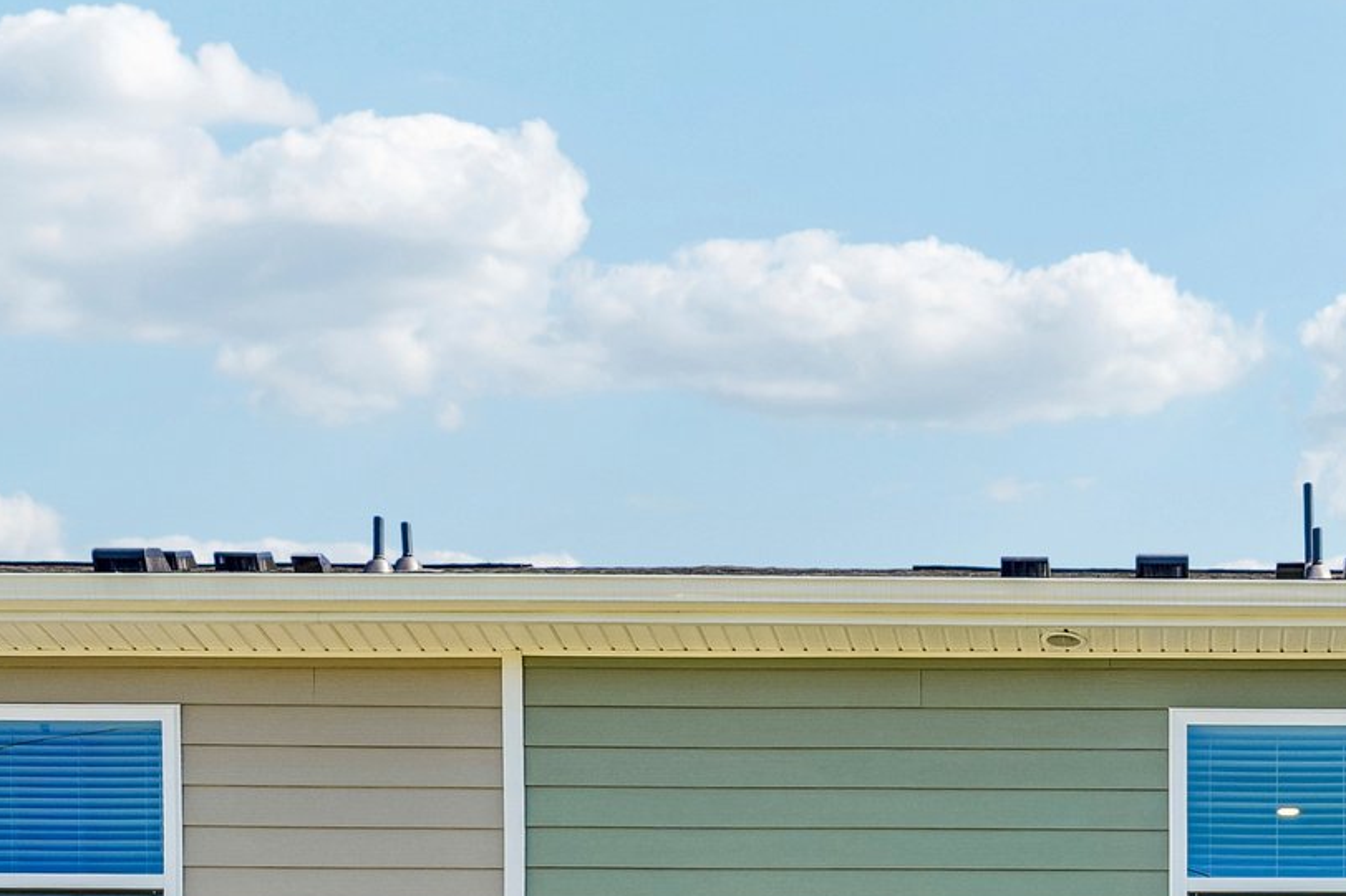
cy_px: 1120
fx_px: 2168
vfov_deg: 21.4
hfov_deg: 32.6
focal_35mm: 58
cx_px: 1237
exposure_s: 1/160
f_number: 8
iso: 100
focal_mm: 23
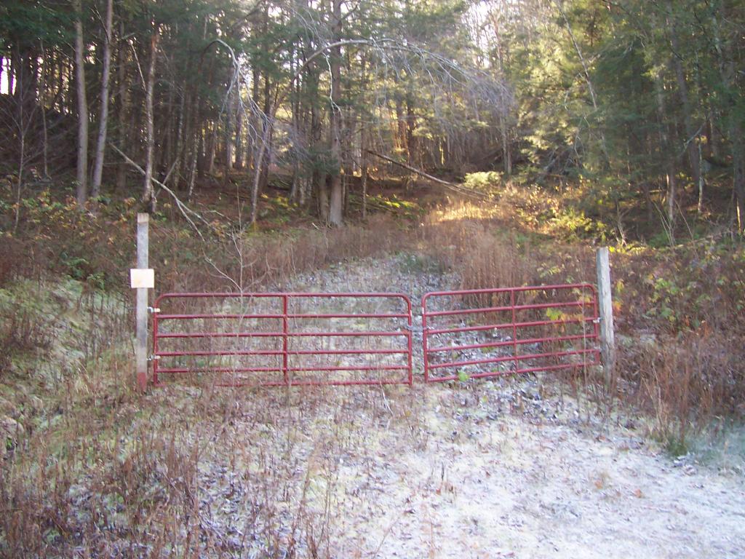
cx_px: 372
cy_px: 280
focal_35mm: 37
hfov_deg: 50.1
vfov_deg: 38.7
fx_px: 796
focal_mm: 5.6
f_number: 2.8
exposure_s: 1/60
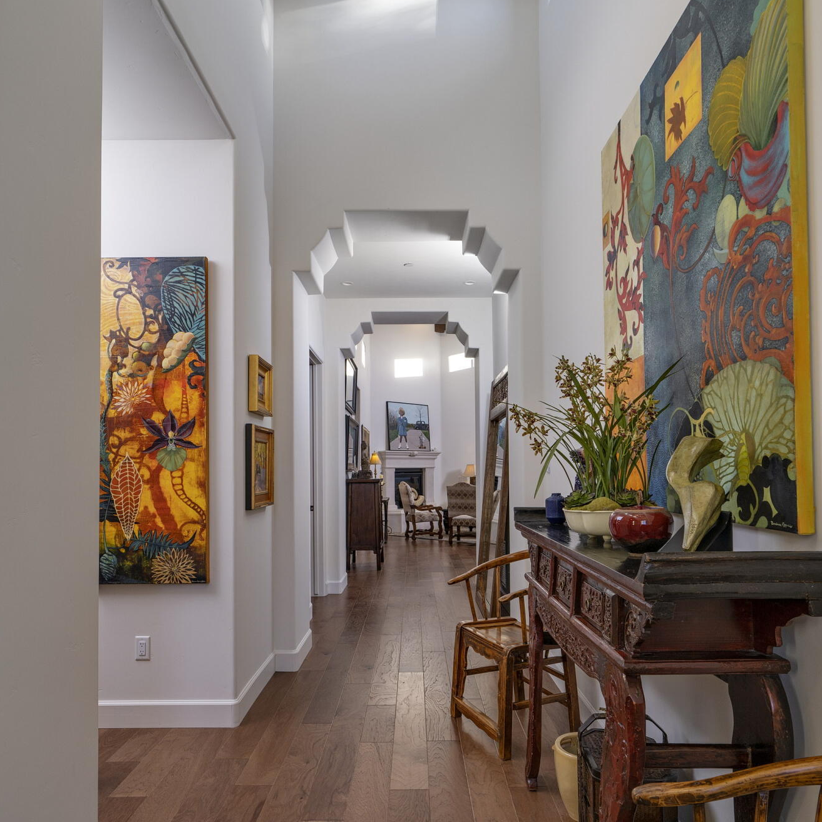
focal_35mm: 22
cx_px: 411
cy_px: 456
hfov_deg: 69.6
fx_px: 591
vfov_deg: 69.4
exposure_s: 1/13
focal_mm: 17
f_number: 10
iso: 200
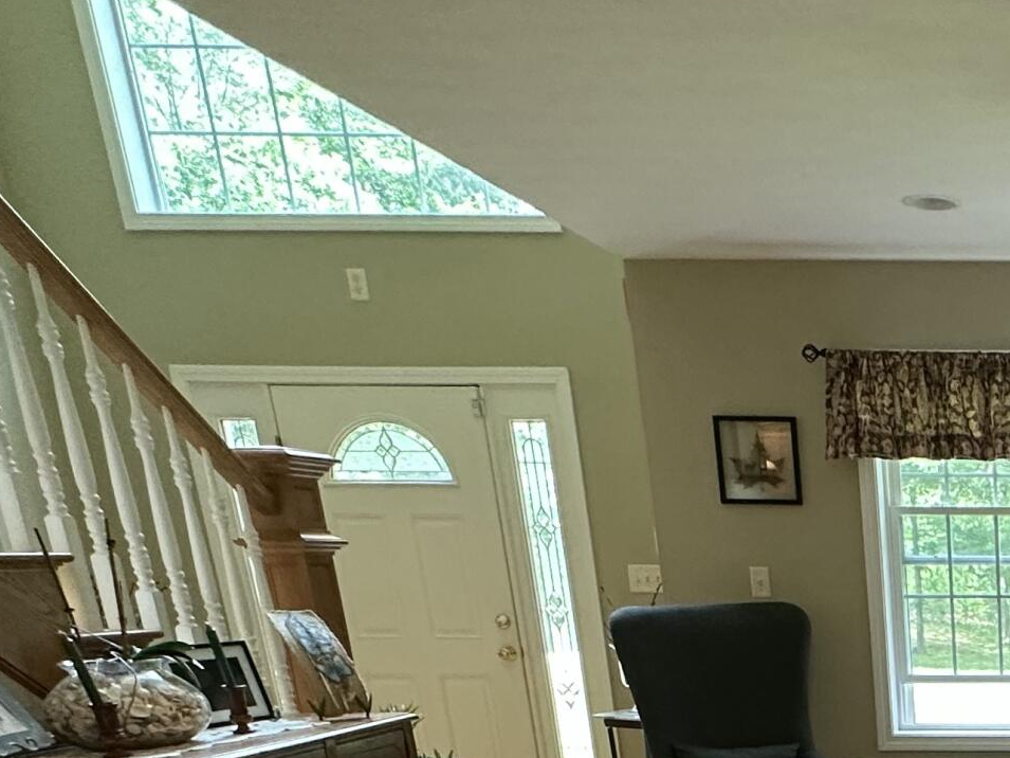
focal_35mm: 44
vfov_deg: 27.0
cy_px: 1014
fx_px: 1284
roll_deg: -0.2
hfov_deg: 35.6
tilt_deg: -19.9
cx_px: 1151
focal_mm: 2.22
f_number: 2.2
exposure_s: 1/120
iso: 250
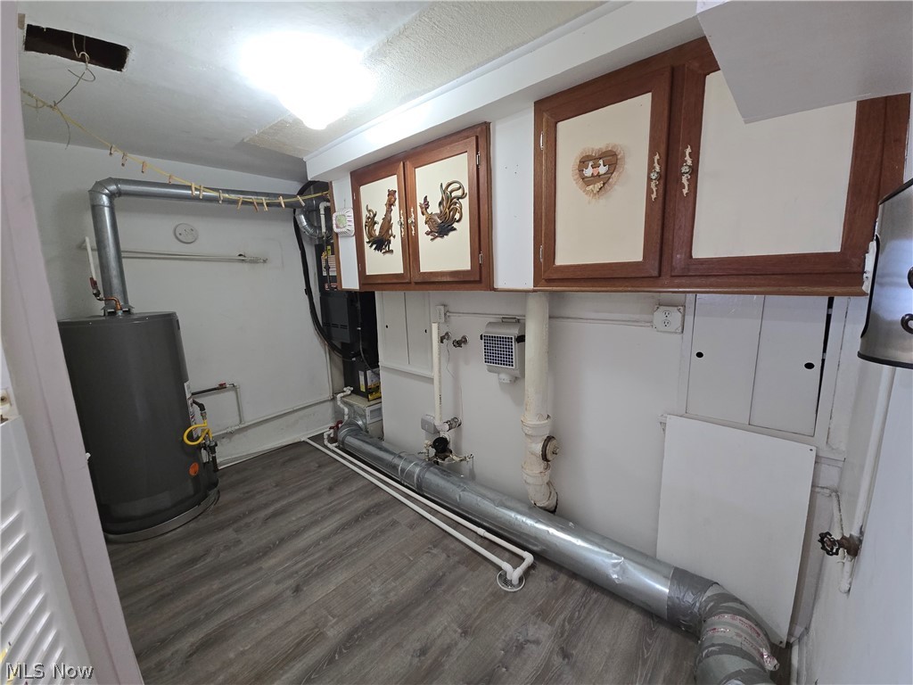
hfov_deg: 106.2
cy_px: 342
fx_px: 343
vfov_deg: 89.9
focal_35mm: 13
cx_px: 456
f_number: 2.2
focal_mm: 2.2
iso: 200
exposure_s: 1/60
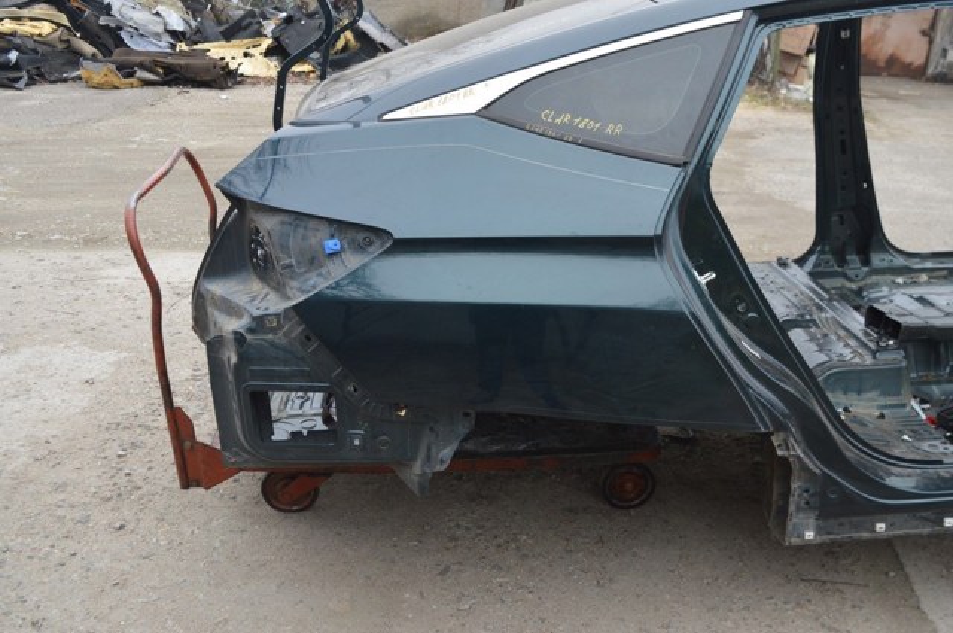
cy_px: 316
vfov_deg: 38.3
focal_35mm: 34
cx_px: 476
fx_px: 912
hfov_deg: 55.2
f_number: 5.6
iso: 220
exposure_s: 1/125
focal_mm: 23
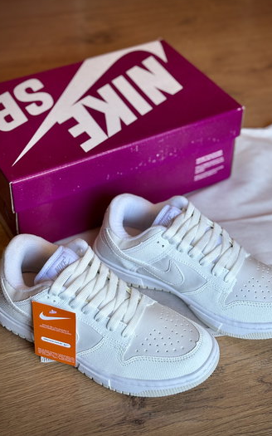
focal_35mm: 56
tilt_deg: -40.7
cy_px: 216
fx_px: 664
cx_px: 155
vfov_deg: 36.3
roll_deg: -1.7
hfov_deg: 23.1
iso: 64
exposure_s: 1/100
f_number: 1.6
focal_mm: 5.96
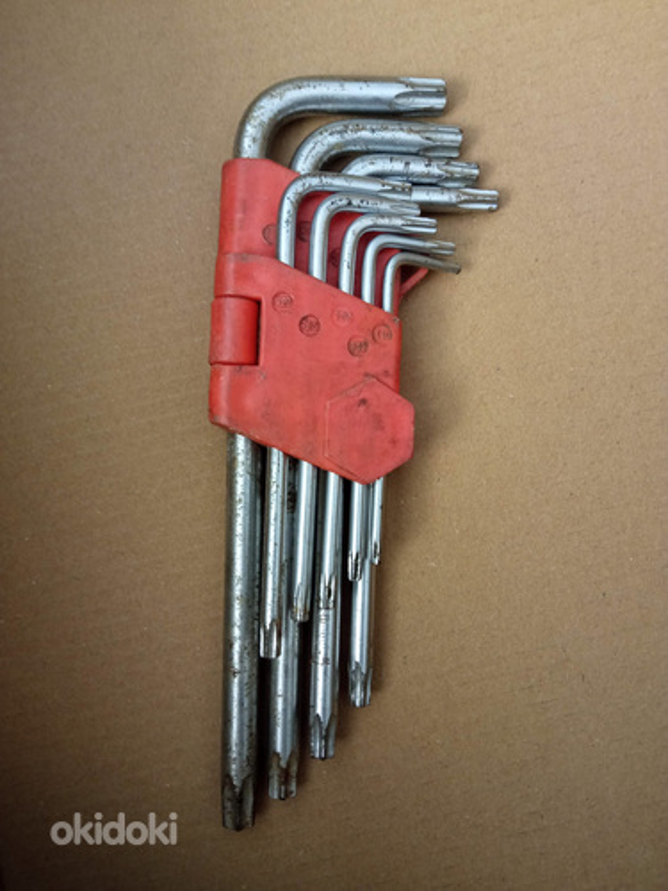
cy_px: 446
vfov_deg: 65.3
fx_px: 695
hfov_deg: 51.4
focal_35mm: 27
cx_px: 334
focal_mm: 3.79
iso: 397
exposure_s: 1/25
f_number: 2.2
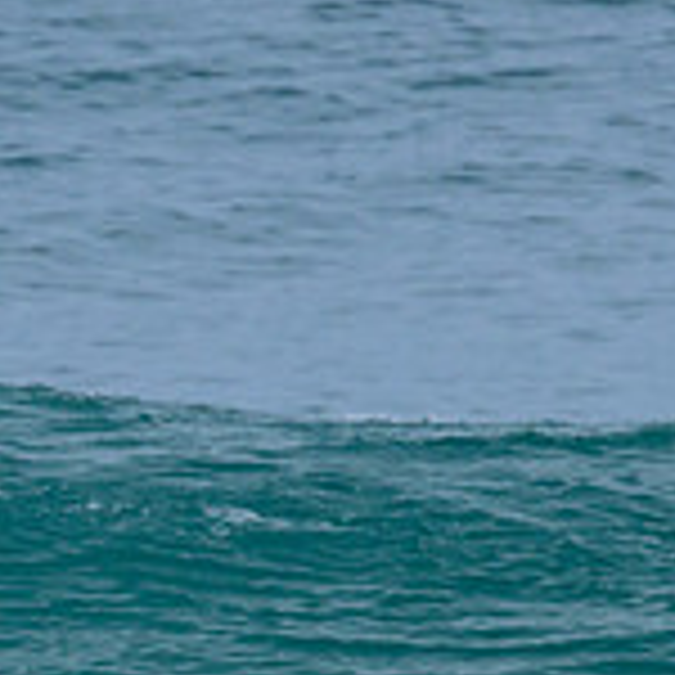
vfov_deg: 0.6
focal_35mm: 2829
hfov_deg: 0.6
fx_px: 62412
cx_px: -219
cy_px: 514
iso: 640
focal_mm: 630
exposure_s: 1/2000
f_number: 11
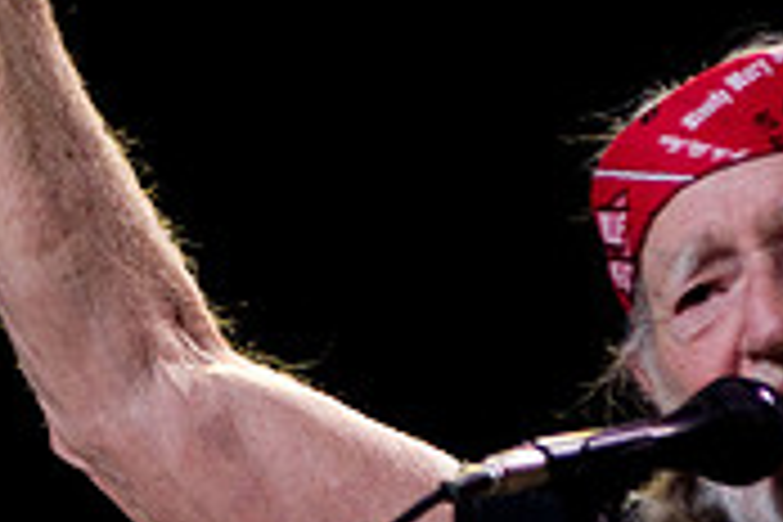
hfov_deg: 2.2
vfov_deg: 1.5
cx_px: 382
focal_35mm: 923
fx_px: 20066
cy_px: 299
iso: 800
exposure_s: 1/320
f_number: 3.2
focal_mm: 185
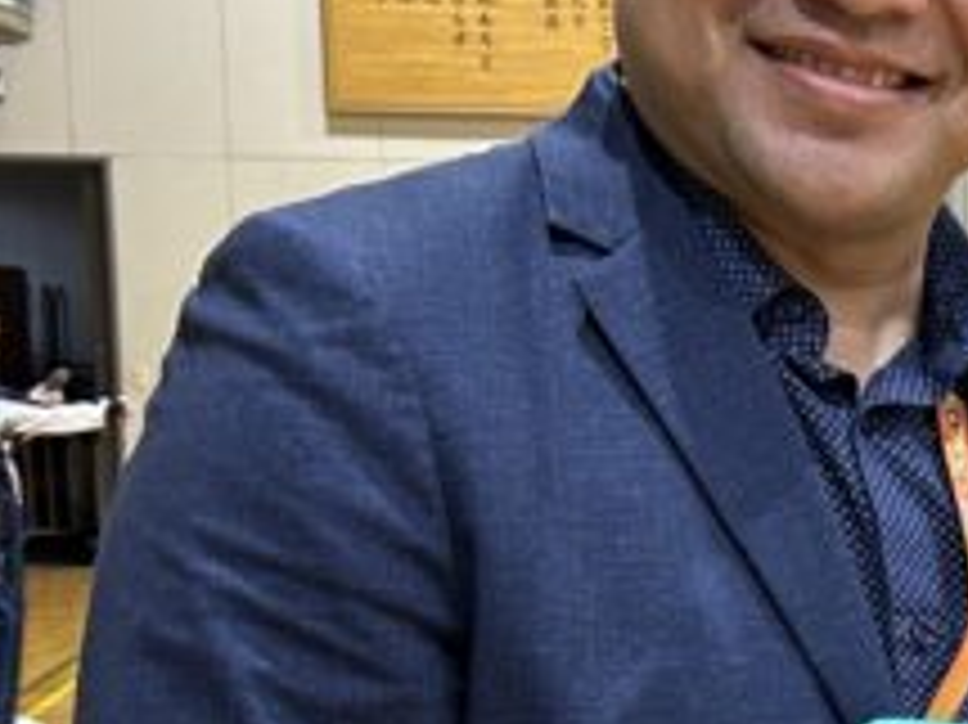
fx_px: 3466
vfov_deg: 11.7
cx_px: 1432
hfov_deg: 14.8
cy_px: 913
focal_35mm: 124
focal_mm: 5.7
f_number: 1.5
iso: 100
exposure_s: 1/50
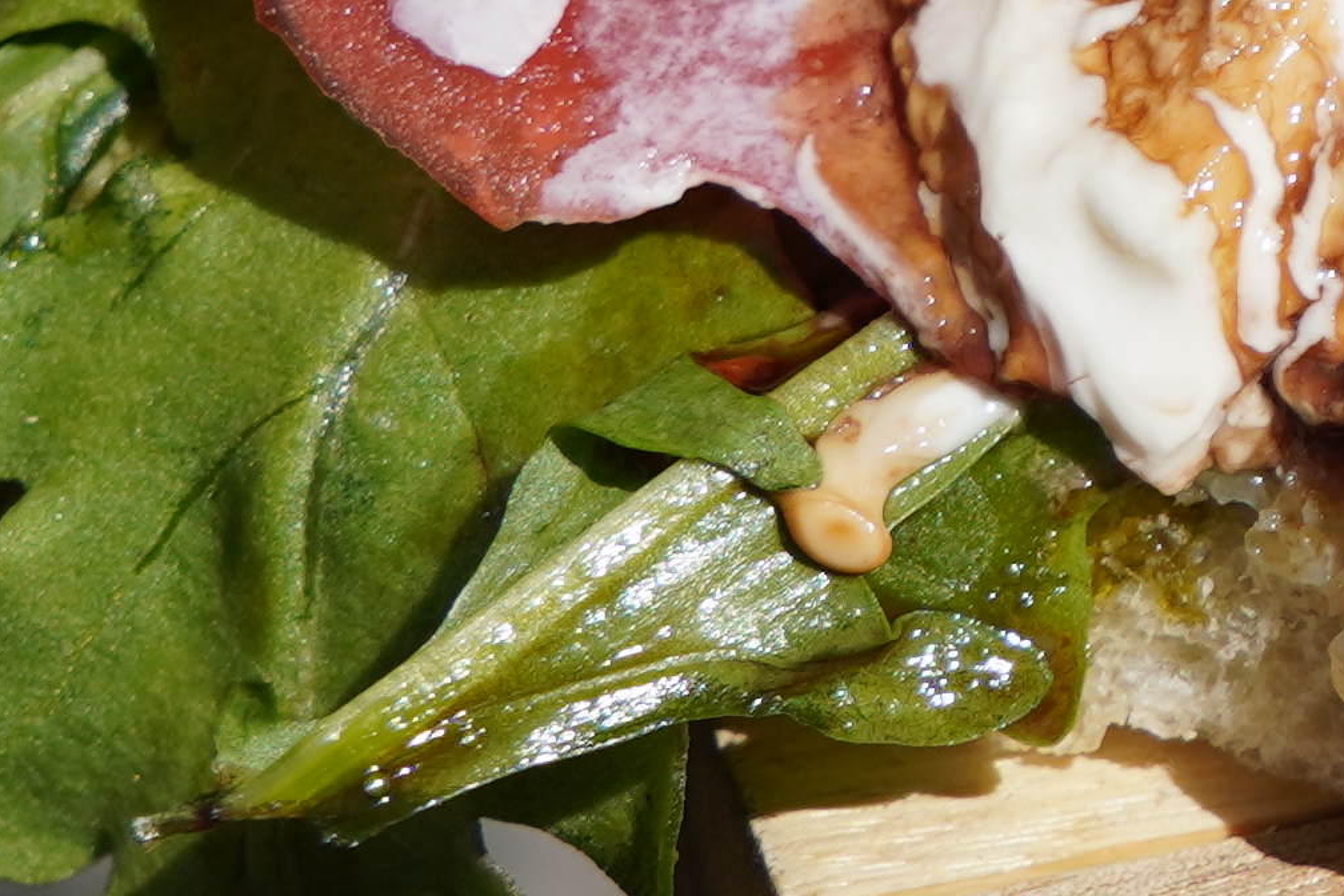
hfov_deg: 7.9
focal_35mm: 241
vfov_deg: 5.6
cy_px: -768
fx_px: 8996
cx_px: 3313
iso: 100
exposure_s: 1/1250
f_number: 4.5
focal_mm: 27
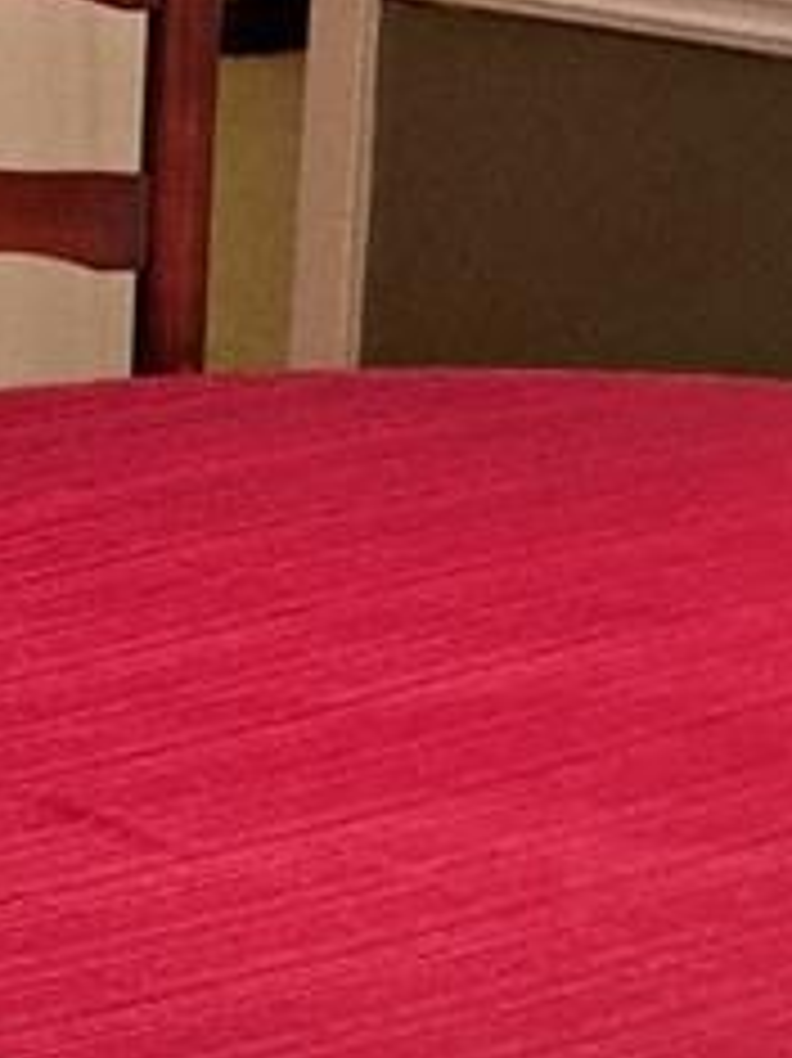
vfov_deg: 12.6
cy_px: 279
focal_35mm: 157
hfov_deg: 8.3
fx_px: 4794
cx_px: -1418
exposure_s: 1/60
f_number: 1.8
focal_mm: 5.23
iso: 500
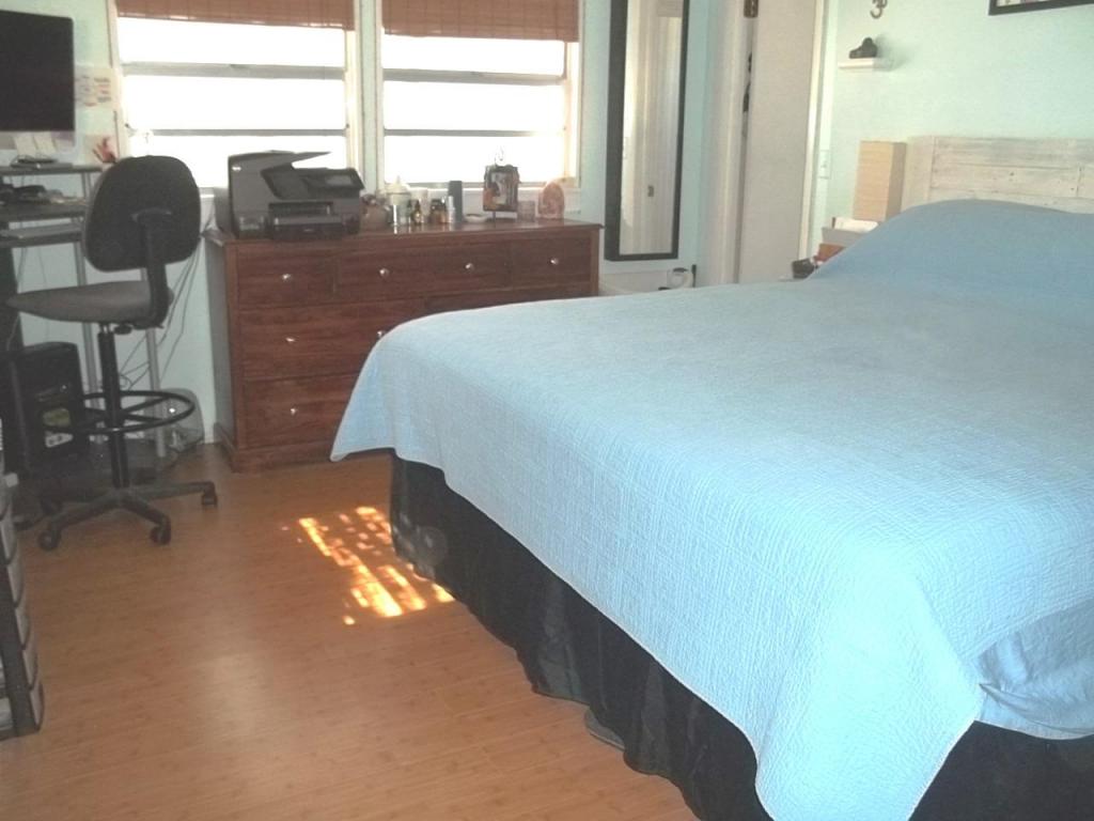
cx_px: 547
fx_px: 1043
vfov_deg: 42.9
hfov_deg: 55.4
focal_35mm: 33
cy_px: 410
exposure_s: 1/30
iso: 160
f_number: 3.3
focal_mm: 5.9
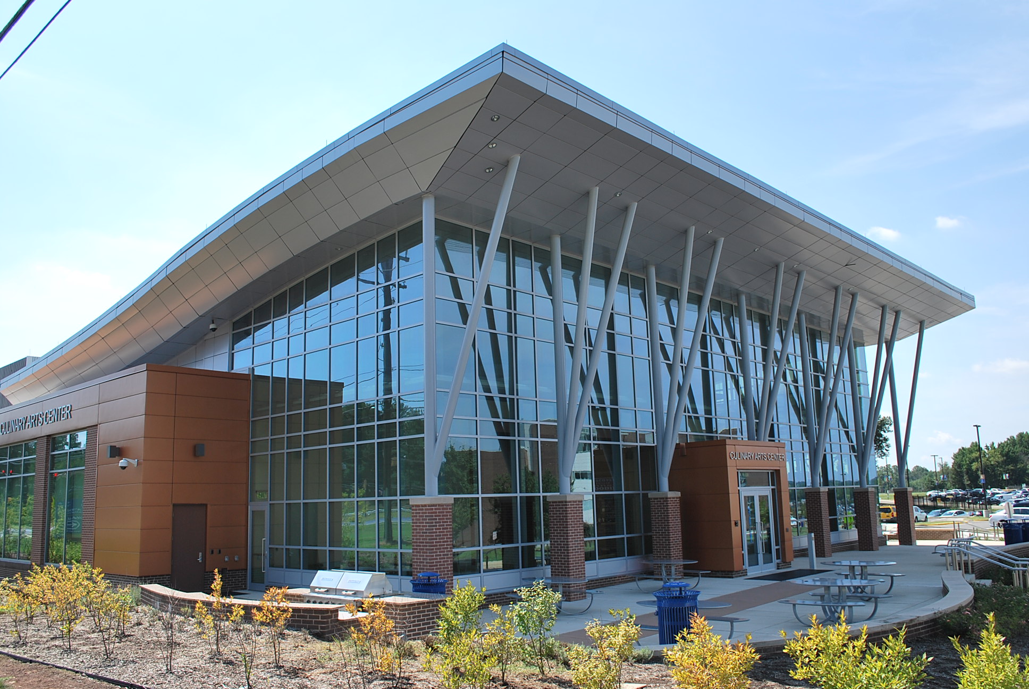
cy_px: 344
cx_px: 514
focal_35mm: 30
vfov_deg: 43.7
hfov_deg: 61.9
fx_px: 859
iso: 100
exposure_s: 1/250
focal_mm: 20
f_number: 8
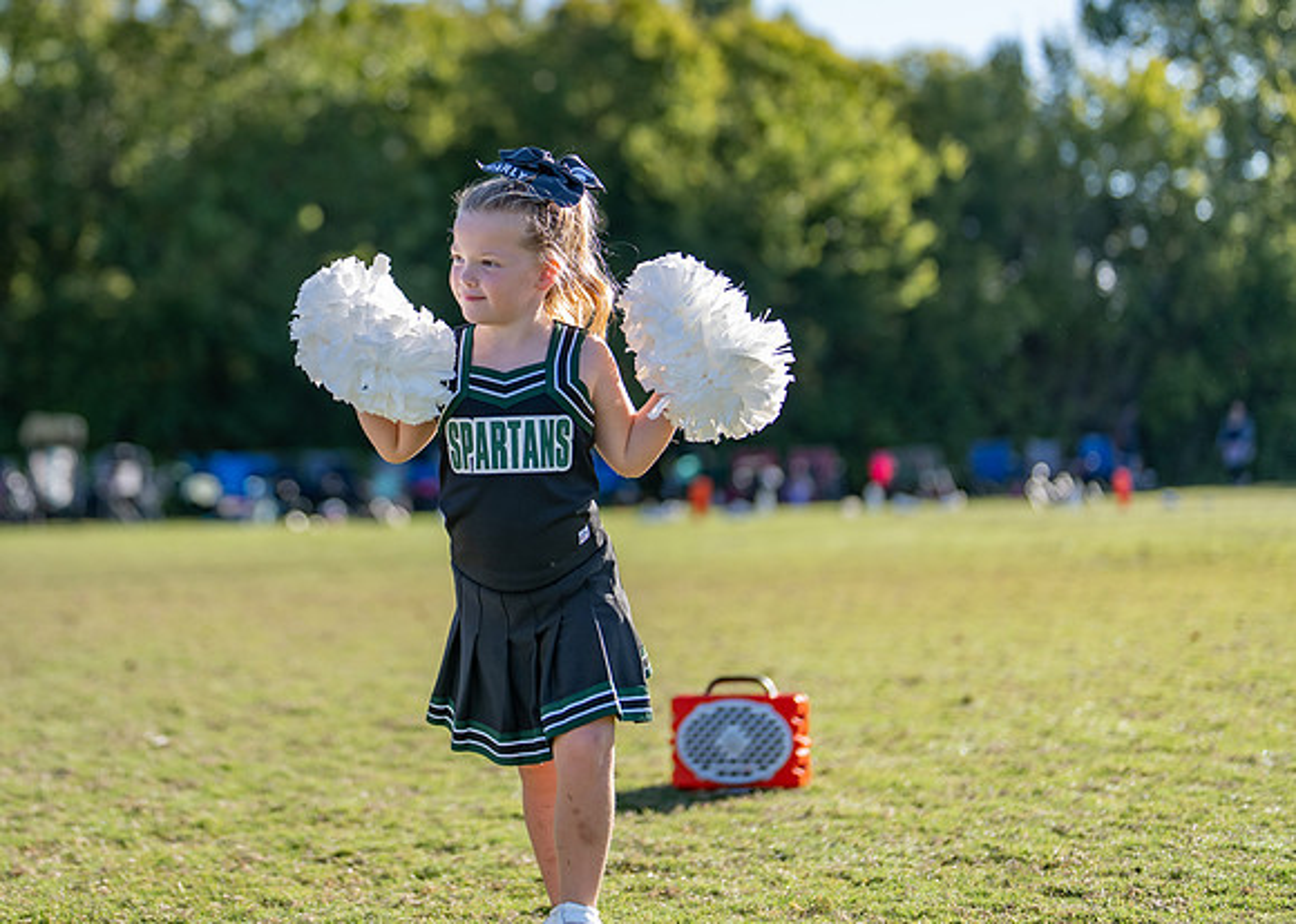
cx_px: 398
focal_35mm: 74
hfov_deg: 26.5
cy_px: 268
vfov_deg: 19.1
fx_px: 2736
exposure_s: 1/3200
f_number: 1.2
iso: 100
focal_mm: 50
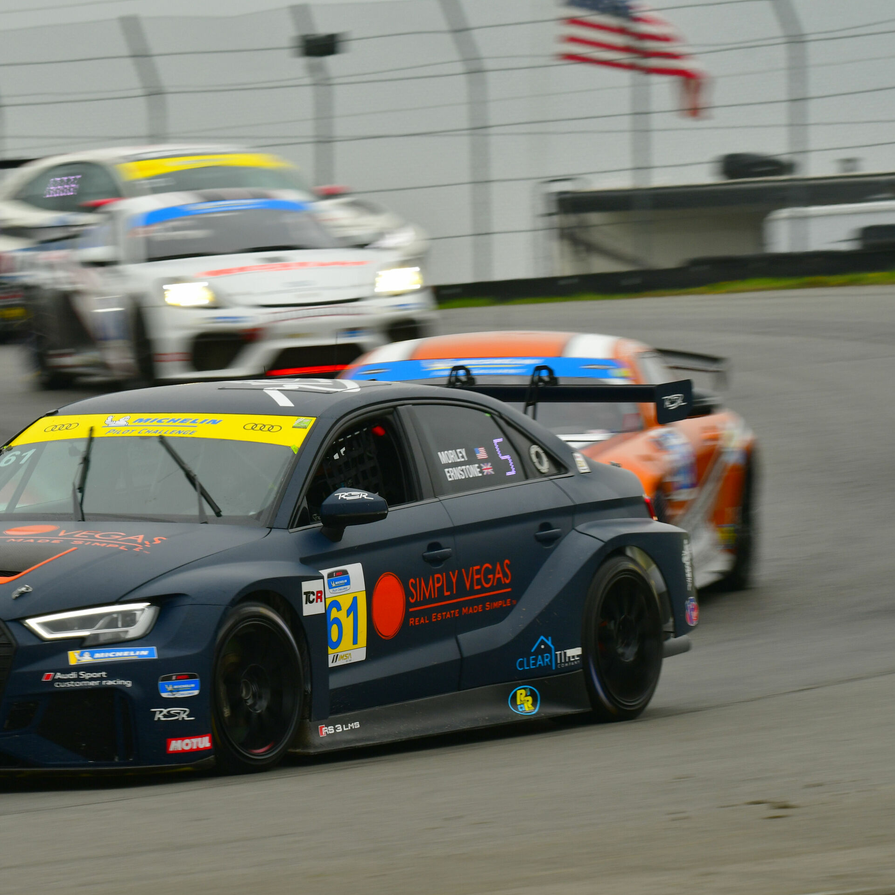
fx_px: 11203
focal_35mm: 383
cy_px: 448
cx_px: 261
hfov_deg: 4.6
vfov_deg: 4.6
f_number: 11
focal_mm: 200
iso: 125
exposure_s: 1/160
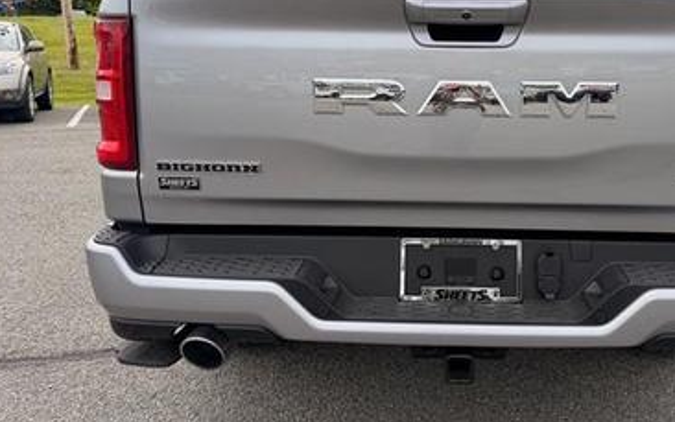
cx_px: 443
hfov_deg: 54.3
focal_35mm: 35
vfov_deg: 35.9
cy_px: 136
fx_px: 644
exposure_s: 1/2907
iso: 100
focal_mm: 6.76
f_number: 1.78
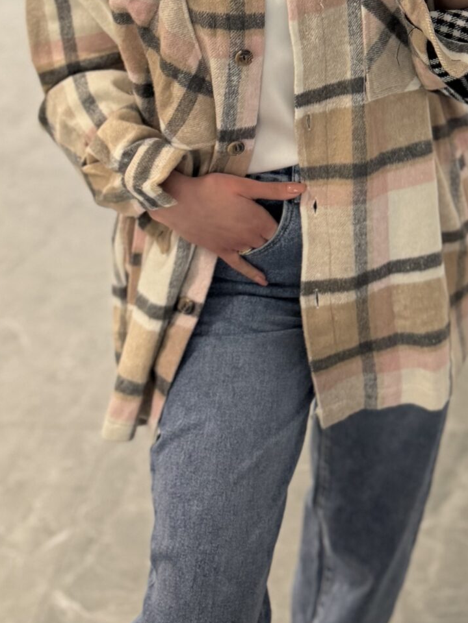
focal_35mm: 64
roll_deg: -3.8
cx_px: 460
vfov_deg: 29.0
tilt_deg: -18.4
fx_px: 1154
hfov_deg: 22.1
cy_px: 60
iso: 250
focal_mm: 6.76
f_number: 1.78
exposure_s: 1/120
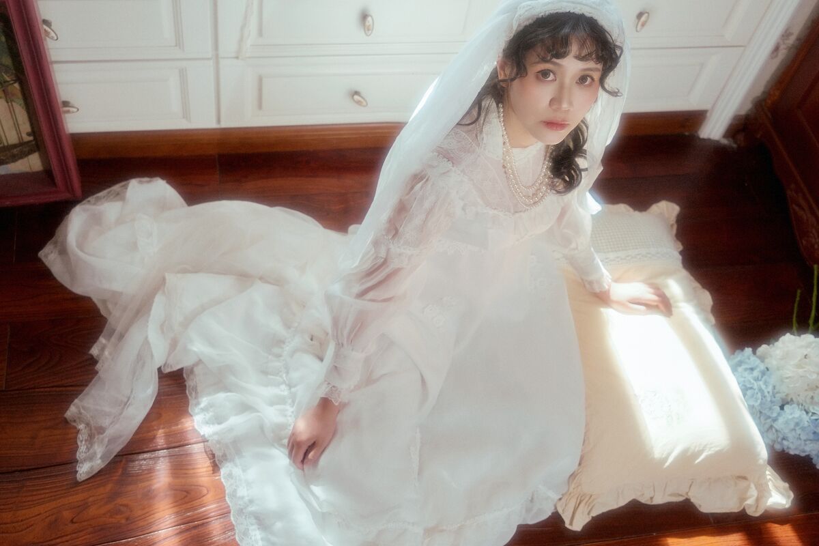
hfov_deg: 49.6
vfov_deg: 34.2
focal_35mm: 39
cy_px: 273
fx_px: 887
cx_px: 410
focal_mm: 25.7
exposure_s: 1/500
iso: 500
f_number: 2.8
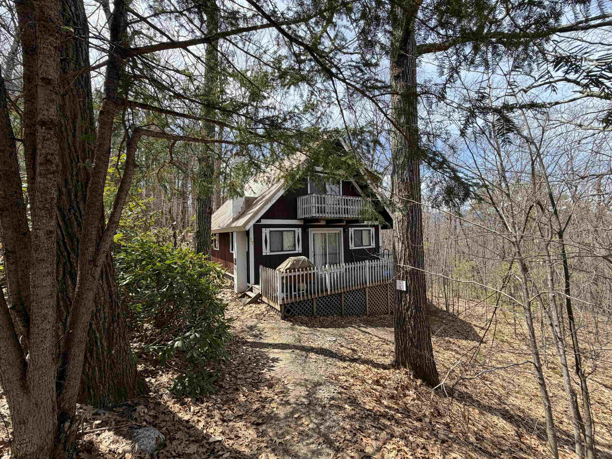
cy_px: 230
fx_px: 248
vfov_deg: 85.7
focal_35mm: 14
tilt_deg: +1.1
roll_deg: +1.7
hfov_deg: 102.1
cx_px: 306
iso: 40
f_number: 2.2
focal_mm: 2.22
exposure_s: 1/522
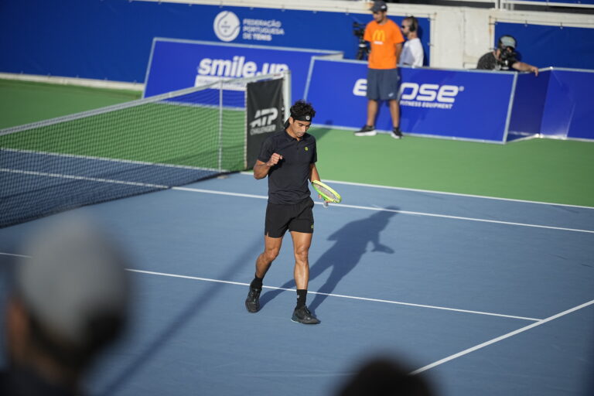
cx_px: 297
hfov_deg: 13.7
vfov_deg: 9.1
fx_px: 2475
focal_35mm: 150
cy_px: 198
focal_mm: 150
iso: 800
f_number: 2
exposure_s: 1/20000
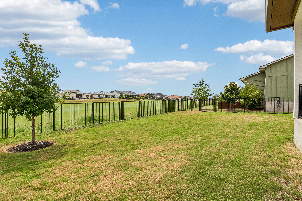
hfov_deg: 96.7
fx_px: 134
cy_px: 100
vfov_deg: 73.7
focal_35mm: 16
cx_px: 151
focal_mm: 11
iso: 100
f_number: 10
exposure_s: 1/500
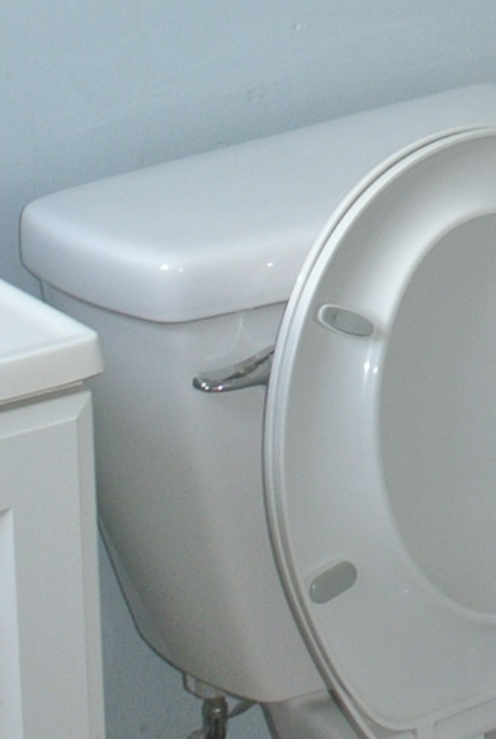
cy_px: -192
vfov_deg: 15.4
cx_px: 626
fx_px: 2612
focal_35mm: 127
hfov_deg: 10.6
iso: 250
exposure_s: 1/60
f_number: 2.8
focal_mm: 10
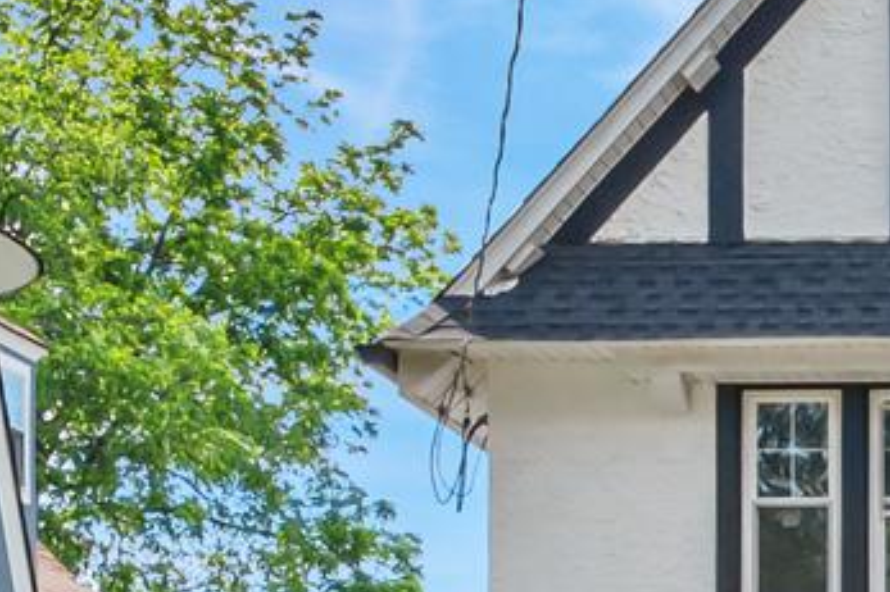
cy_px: 601
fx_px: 3064
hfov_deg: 15.2
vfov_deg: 10.9
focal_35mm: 124
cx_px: 1375
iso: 200
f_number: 11
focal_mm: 14
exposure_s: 1/400
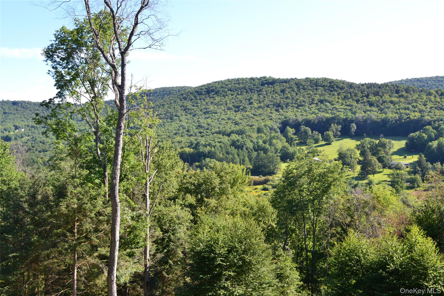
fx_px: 518
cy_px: 148
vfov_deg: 31.9
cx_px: 222
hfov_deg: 46.4
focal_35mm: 42
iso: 400
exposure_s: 1/160
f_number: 9
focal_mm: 28
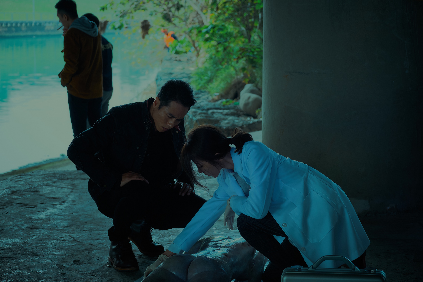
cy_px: 141
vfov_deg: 18.2
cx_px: 212
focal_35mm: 75
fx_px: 881
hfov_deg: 27.0
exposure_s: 1/200
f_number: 3.2
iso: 800
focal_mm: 50
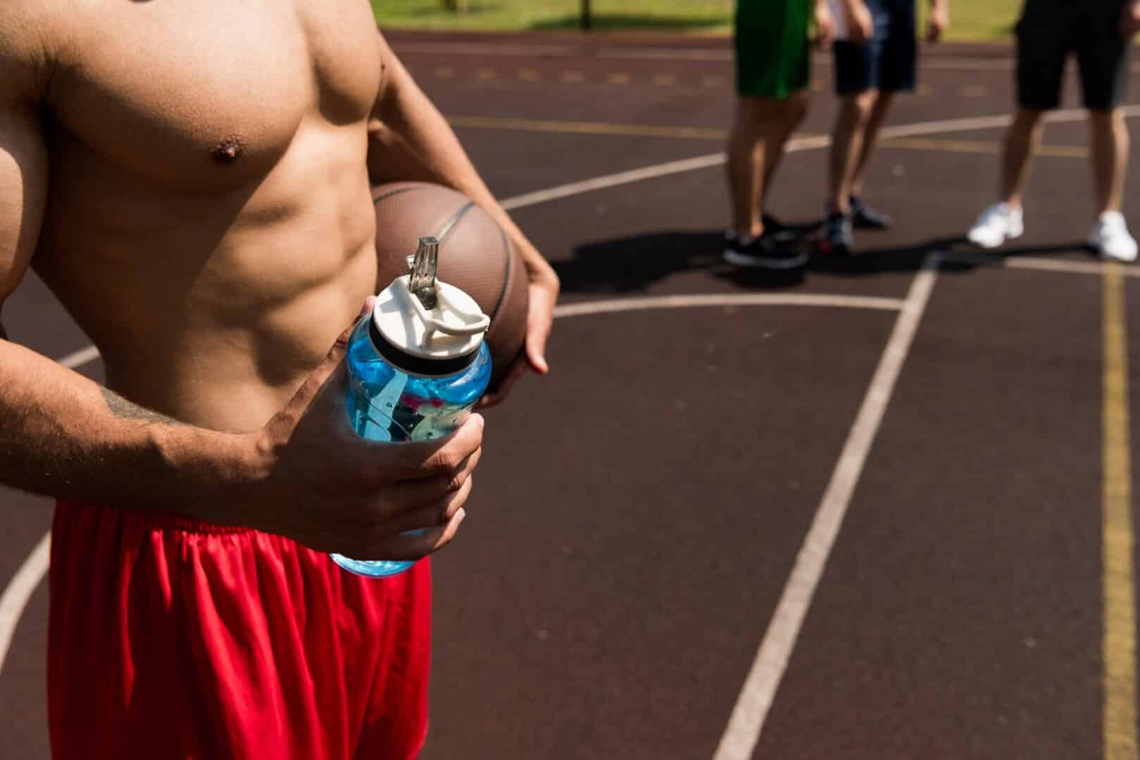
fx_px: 1267
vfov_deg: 33.4
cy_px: 380
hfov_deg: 48.5
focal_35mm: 40
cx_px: 570
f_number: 5.6
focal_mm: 40
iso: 100
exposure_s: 1/640
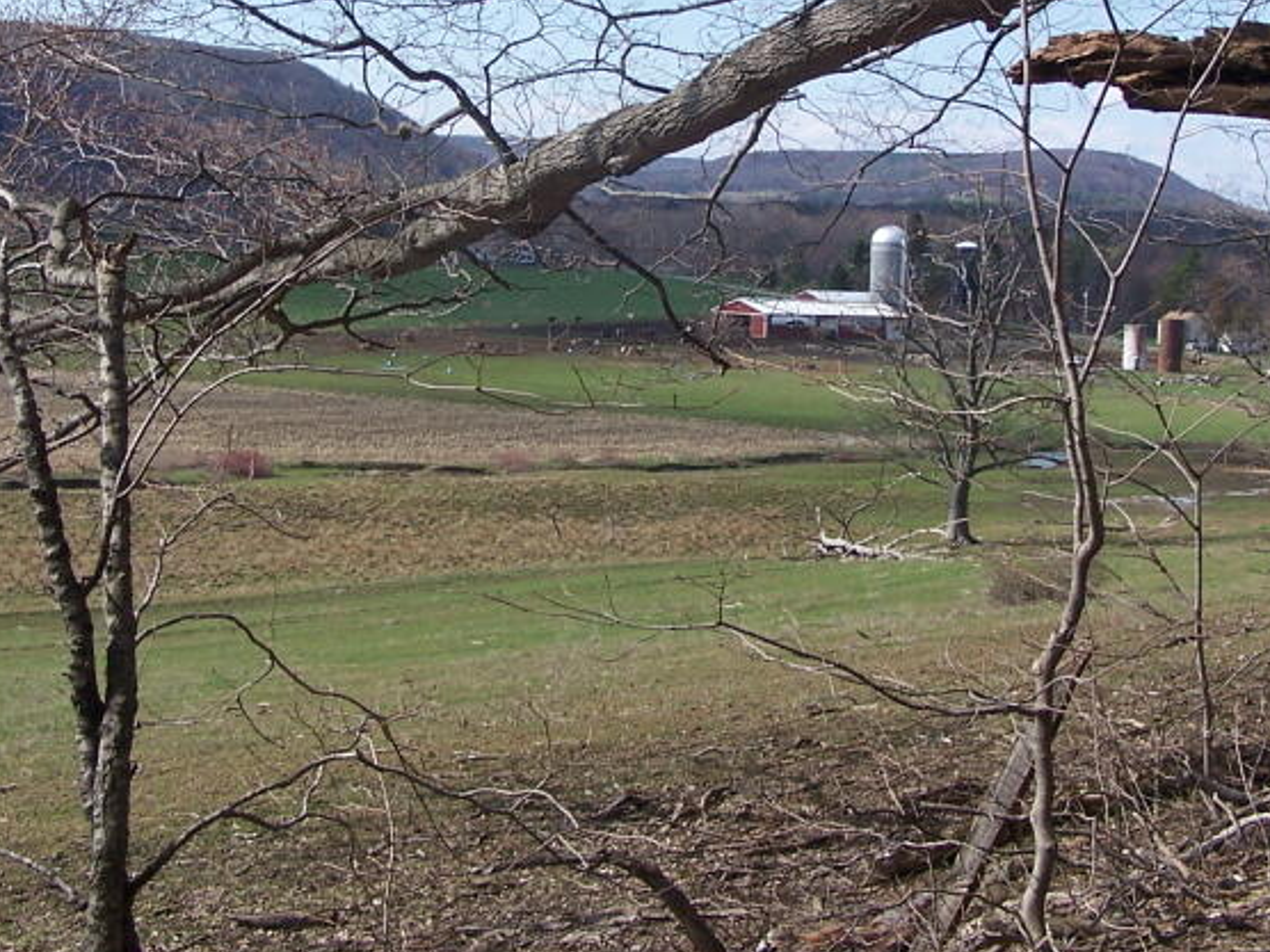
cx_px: 674
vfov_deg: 20.8
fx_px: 2568
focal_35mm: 70
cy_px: 210
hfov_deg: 27.8
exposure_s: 1/640
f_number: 4
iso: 80
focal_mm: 6.3
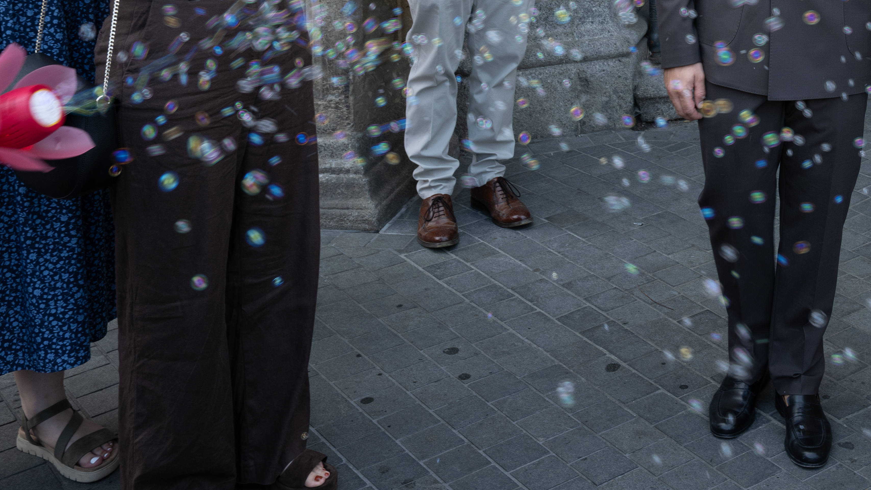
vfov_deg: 18.2
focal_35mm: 61
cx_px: 880
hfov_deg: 31.6
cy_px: -170
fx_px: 1409
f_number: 6.3
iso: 125
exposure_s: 1/60
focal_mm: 24
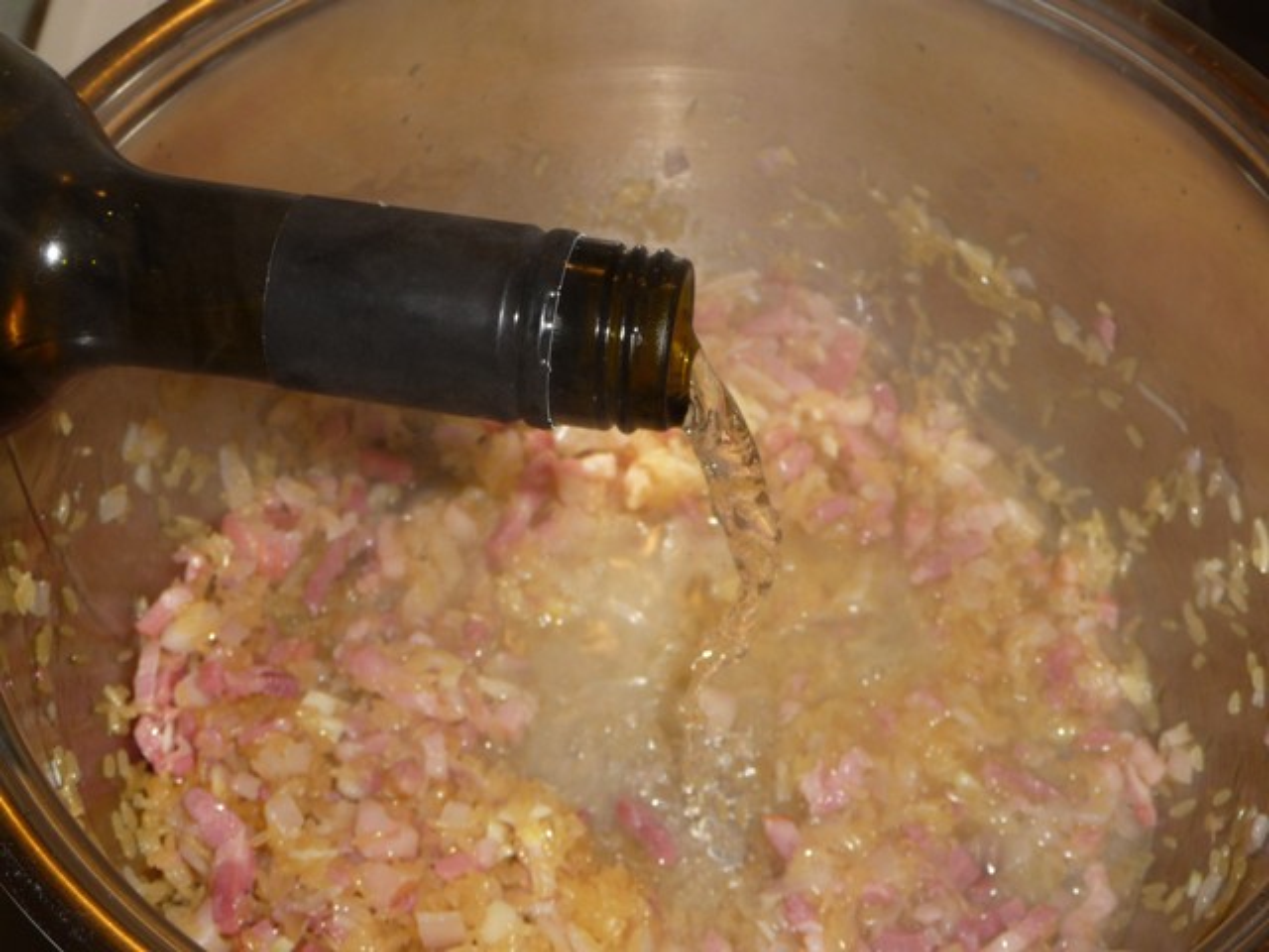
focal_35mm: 50
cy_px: 476
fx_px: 1833
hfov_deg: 38.2
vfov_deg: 29.1
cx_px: 634
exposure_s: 1/30
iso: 100
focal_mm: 8.5
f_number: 4.2
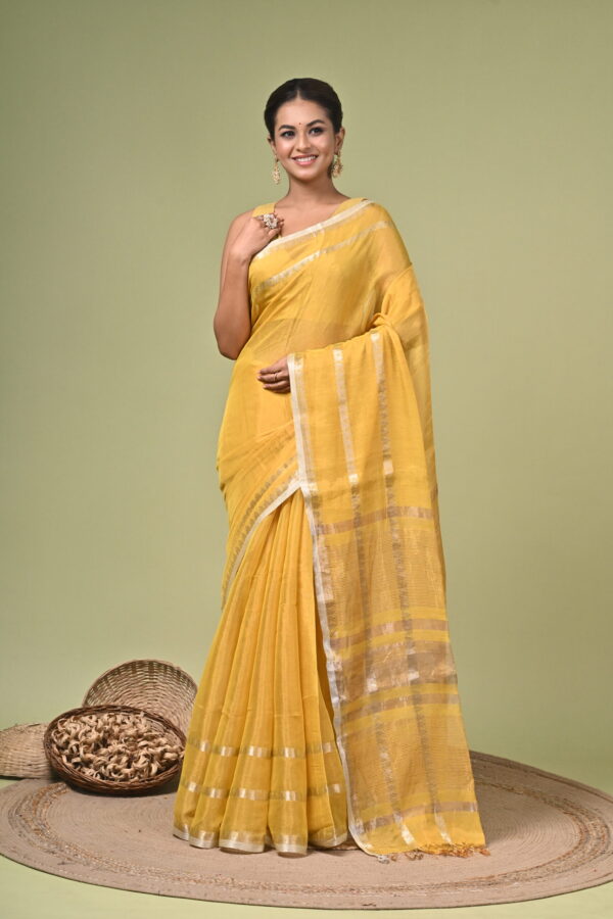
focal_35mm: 85
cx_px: 306
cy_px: 460
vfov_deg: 23.9
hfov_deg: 16.1
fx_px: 2171
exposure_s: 1/160
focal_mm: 85
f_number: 7.1
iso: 400
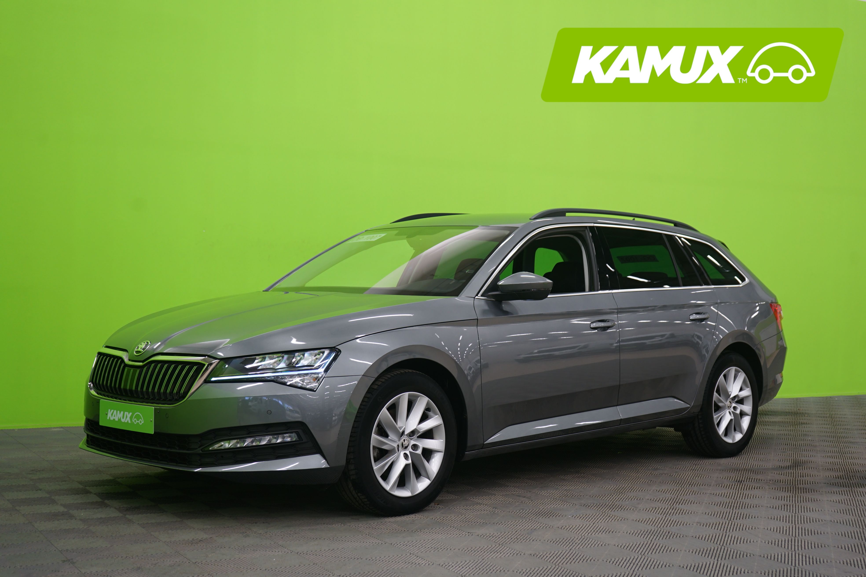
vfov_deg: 28.1
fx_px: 1155
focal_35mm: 48
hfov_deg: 41.1
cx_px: 433
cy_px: 288
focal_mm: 48
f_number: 5
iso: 400
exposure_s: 1/8
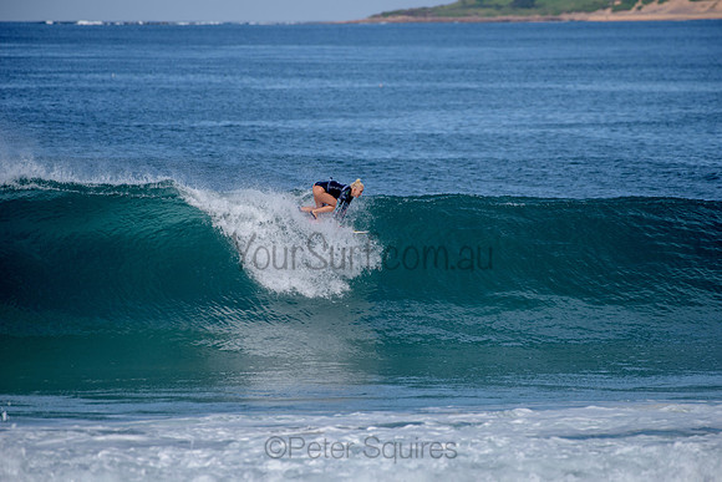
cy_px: 241
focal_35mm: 500
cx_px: 361
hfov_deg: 4.1
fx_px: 10030
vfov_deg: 2.8
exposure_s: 1/2500
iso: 250
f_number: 6.3
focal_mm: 500
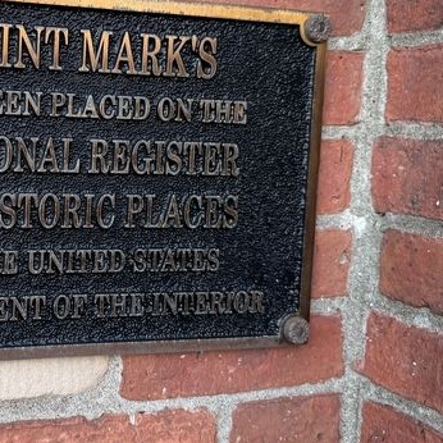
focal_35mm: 49
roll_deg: -3.7
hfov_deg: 32.7
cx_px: 33
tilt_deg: -2.3
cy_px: 149
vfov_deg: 34.4
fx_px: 709
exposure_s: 1/120
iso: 200
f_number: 1.78
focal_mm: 6.76
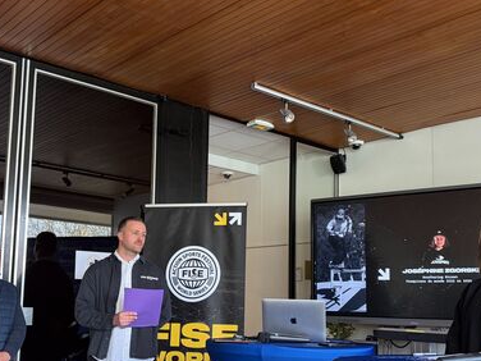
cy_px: 227
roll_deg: -1.0
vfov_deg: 33.4
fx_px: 597
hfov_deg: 43.9
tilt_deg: +7.6
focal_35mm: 43
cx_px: 239
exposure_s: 1/93
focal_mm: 5.96
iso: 125
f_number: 1.6
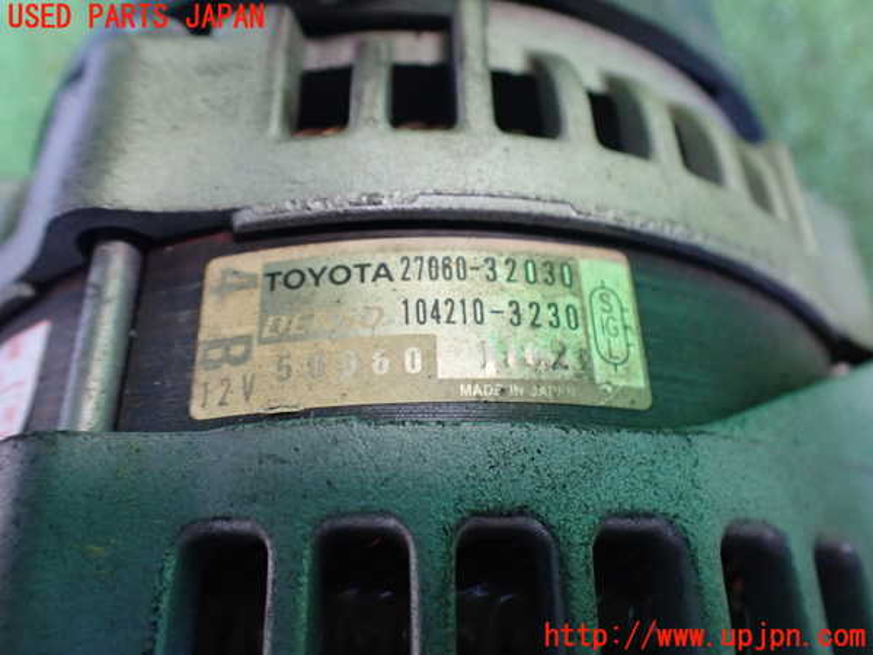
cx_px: 436
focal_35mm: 30
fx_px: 757
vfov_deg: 46.8
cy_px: 328
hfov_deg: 60.0
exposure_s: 1/60
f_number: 2.3
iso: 800
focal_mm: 5.4
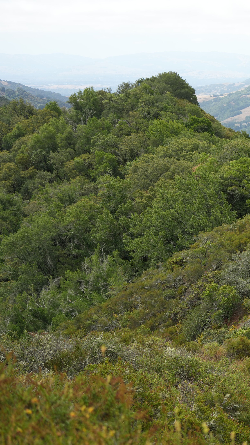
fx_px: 931
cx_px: 267
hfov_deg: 15.0
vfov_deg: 26.8
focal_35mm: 79
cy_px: 222
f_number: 4.5
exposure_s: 1/800
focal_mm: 50
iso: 200
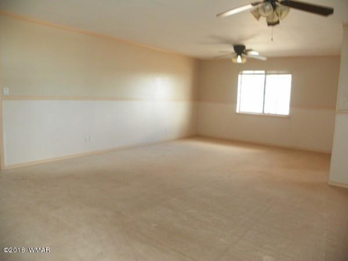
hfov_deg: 67.3
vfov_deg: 53.1
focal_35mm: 26
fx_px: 261
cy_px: 130
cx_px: 174
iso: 200
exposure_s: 1/30
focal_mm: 4.6
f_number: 2.8
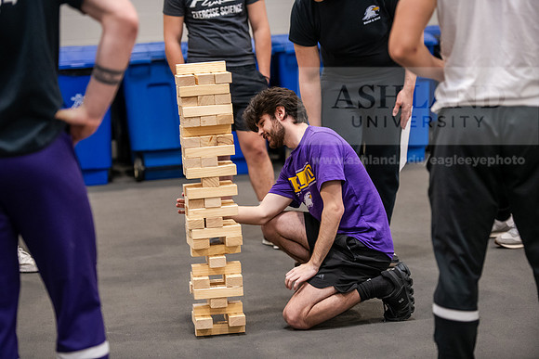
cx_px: 270
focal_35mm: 110
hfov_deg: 18.6
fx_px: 1647
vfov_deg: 12.5
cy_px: 180
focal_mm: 110
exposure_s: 1/200
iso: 2500
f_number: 2.8
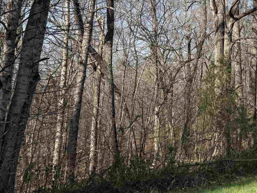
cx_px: 256
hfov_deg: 32.7
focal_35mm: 54
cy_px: 48
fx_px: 401
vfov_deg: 26.7
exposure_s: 1/2611
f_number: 1.78
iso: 80
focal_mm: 6.76
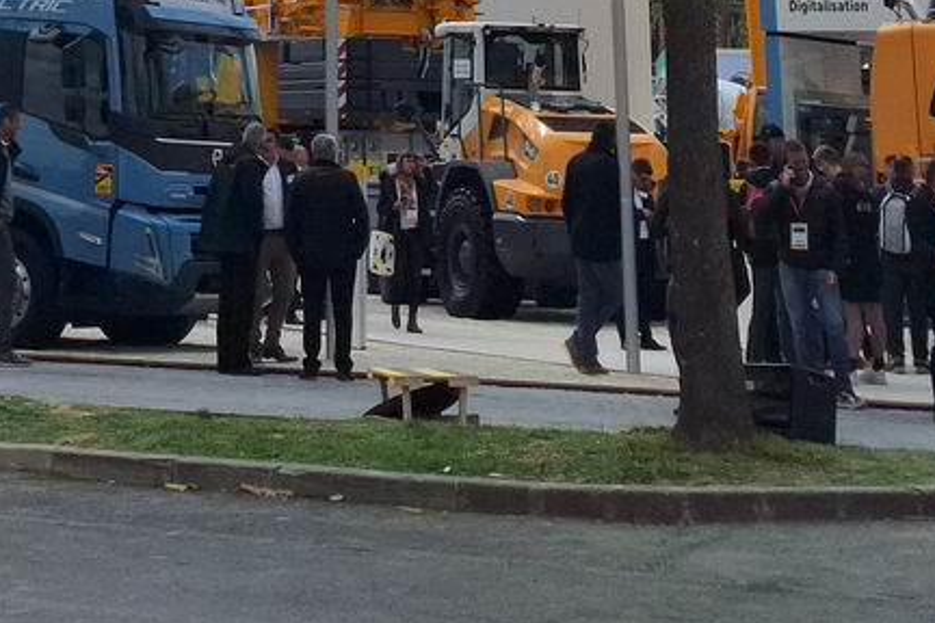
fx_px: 2935
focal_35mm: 113
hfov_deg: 18.0
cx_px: 193
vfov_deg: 10.6
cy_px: -811
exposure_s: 1/5102
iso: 40
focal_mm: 5.54
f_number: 1.8
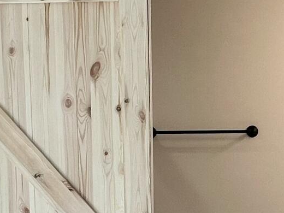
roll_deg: +1.4
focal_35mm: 75
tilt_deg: -4.6
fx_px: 615
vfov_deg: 19.4
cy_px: 182
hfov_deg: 25.9
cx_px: 187
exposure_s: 1/120
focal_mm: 1.57
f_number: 1.8
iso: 50
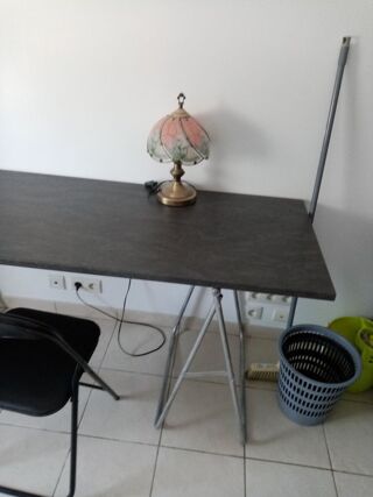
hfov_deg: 53.0
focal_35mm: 26
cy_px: 248
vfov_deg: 67.3
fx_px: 374
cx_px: 186
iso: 371
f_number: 1.8
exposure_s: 1/25
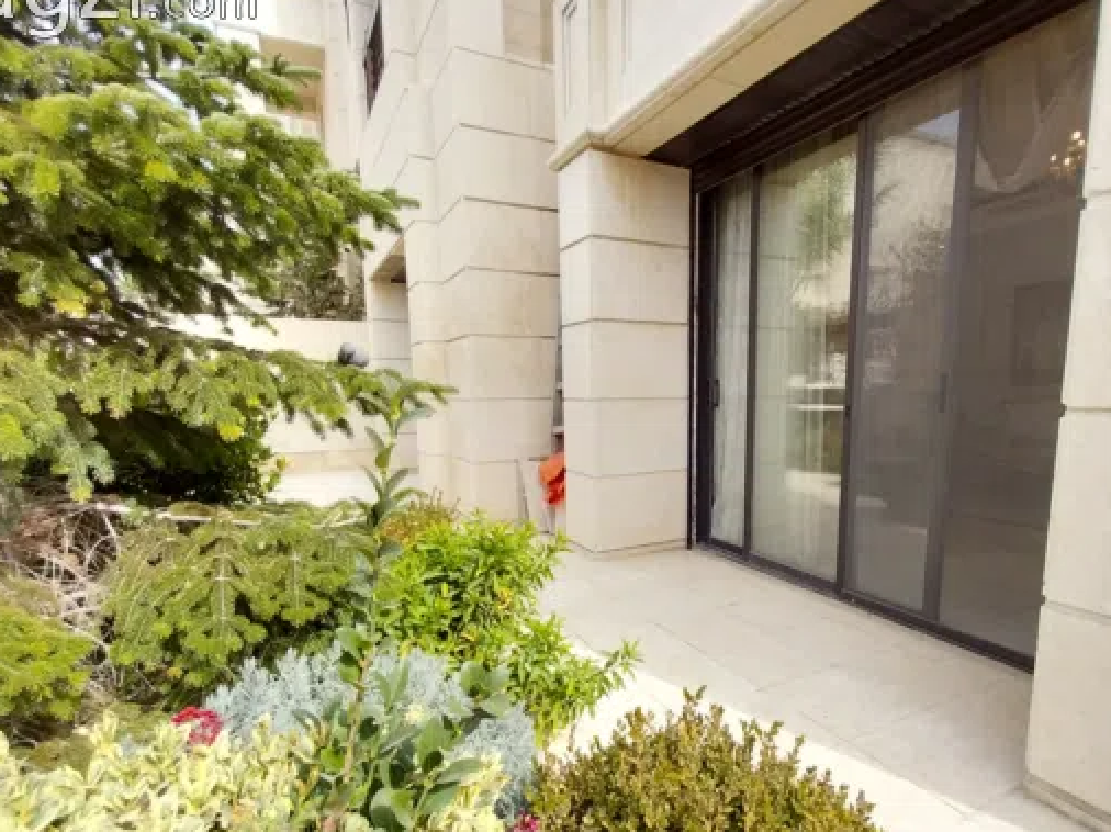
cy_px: 480
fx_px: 577
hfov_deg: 87.3
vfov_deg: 71.1
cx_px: 632
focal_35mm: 18
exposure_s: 1/359
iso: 64
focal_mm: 1.3
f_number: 2.2
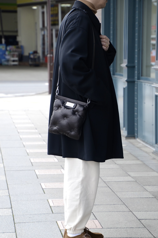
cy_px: 119
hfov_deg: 10.6
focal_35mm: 129
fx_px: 853
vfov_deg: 15.9
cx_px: 79
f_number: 5.6
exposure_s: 1/200
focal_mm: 86
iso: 400
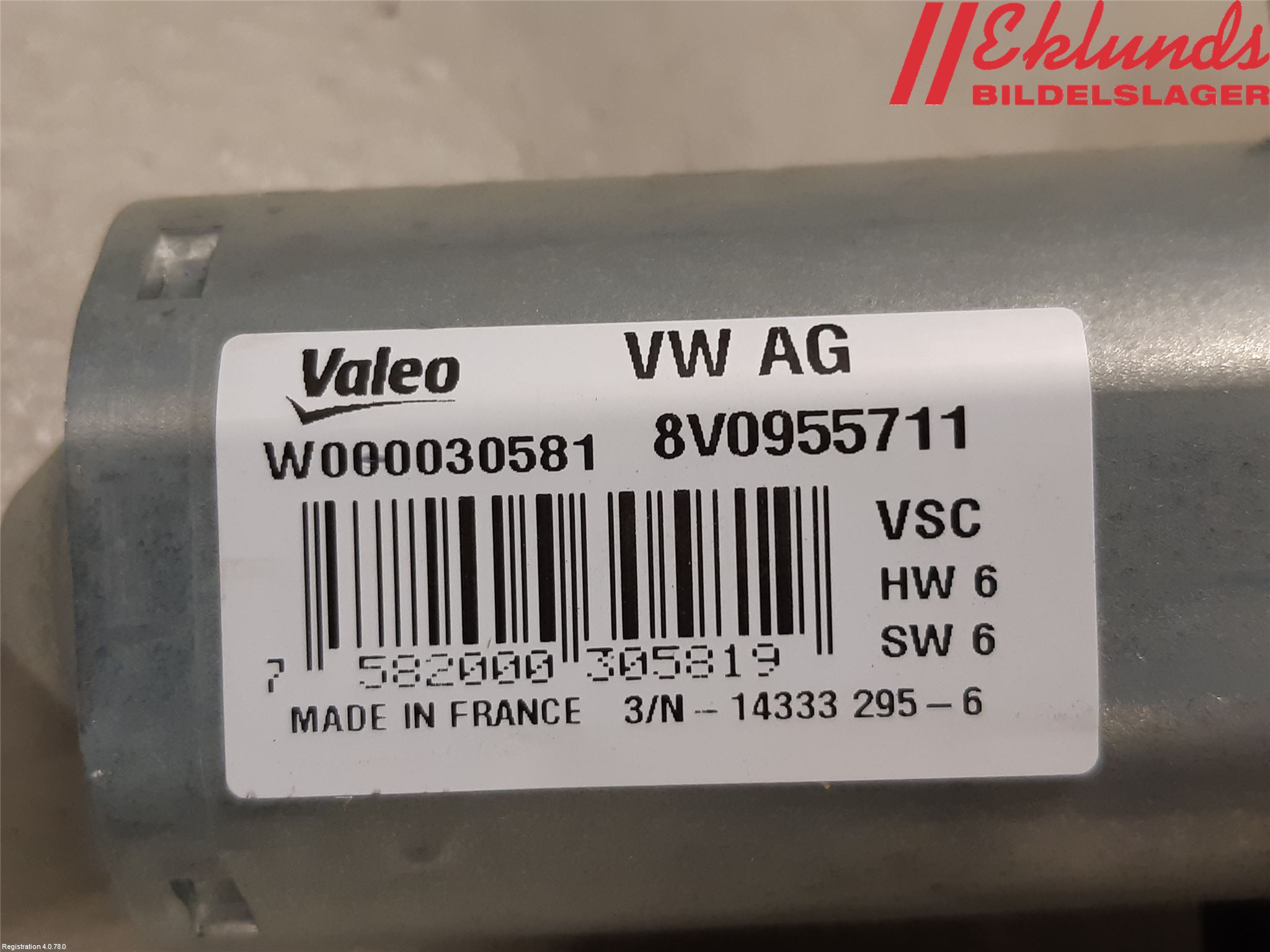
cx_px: 635
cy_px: 476
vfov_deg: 53.1
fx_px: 954
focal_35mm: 26
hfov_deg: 67.3
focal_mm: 3.93
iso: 125
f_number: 1.7
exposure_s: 1/50
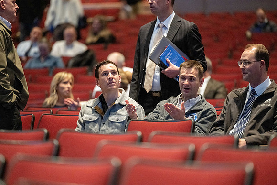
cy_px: 92
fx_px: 1539
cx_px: 138
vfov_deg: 6.9
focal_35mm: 200
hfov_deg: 10.3
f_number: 2.8
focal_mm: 200
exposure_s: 1/160
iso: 10000
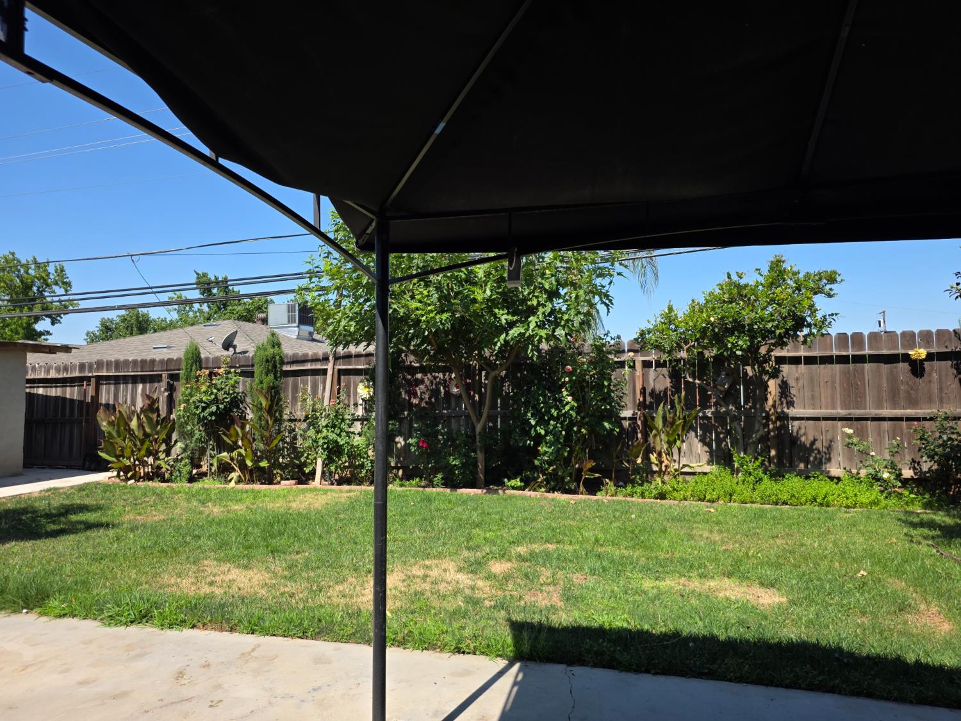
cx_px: 480
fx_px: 639
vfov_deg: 58.9
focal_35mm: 23
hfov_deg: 73.9
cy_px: 360
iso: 80
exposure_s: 1/3474
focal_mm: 6.25
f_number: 1.7
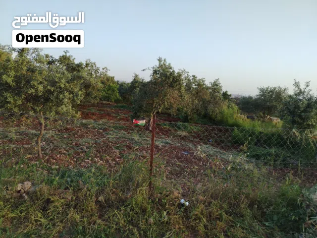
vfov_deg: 56.8
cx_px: 158
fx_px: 220
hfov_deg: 71.6
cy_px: 119
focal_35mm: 24
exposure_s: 1/900
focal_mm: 5.25
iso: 647
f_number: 1.75
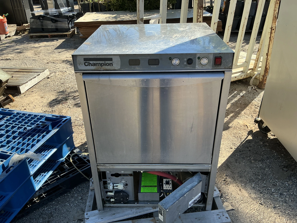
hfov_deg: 63.4
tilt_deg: -27.7
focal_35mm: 28
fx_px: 240
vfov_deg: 49.7
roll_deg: +0.2
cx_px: 148
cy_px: 112
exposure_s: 1/593
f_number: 1.8
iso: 25
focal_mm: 3
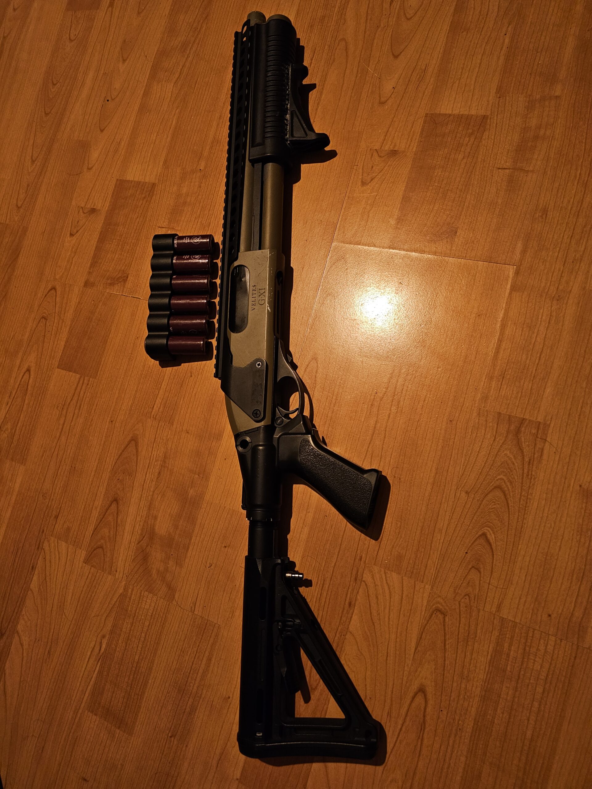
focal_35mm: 23
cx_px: 296
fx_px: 524
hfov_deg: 58.9
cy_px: 394
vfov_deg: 73.9
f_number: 1.7
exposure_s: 1/25
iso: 640
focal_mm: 6.3
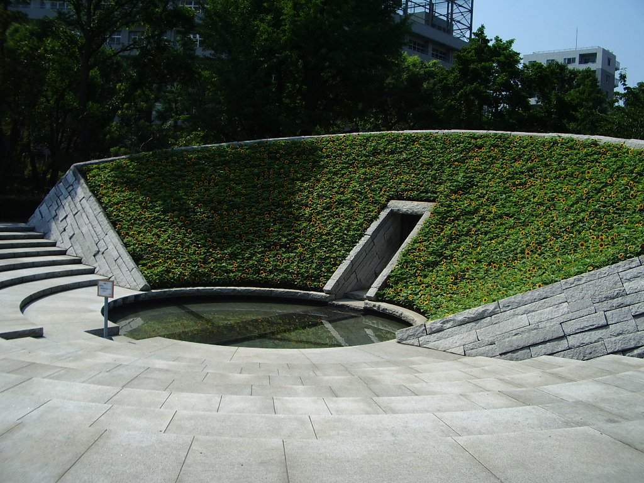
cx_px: 322
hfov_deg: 52.6
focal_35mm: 35
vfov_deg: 40.7
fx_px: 651
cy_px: 242
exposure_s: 1/500
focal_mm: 5.8
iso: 50
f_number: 4.3
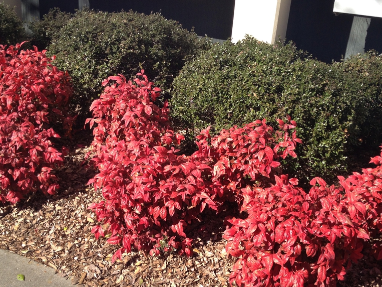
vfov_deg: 30.8
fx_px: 519
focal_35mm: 47
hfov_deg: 40.4
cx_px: 188
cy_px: 176
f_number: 2.4
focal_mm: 4.28
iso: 50
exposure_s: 1/778
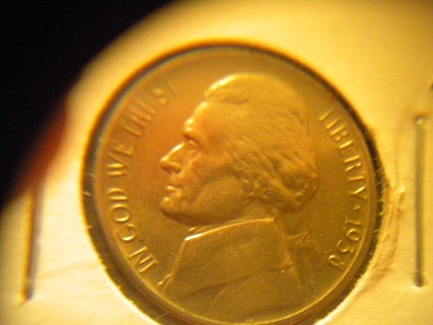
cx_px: 216
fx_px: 438
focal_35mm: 35
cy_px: 162
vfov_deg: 40.7
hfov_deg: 52.6
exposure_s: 1/12
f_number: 3.1
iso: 800
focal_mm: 6.3
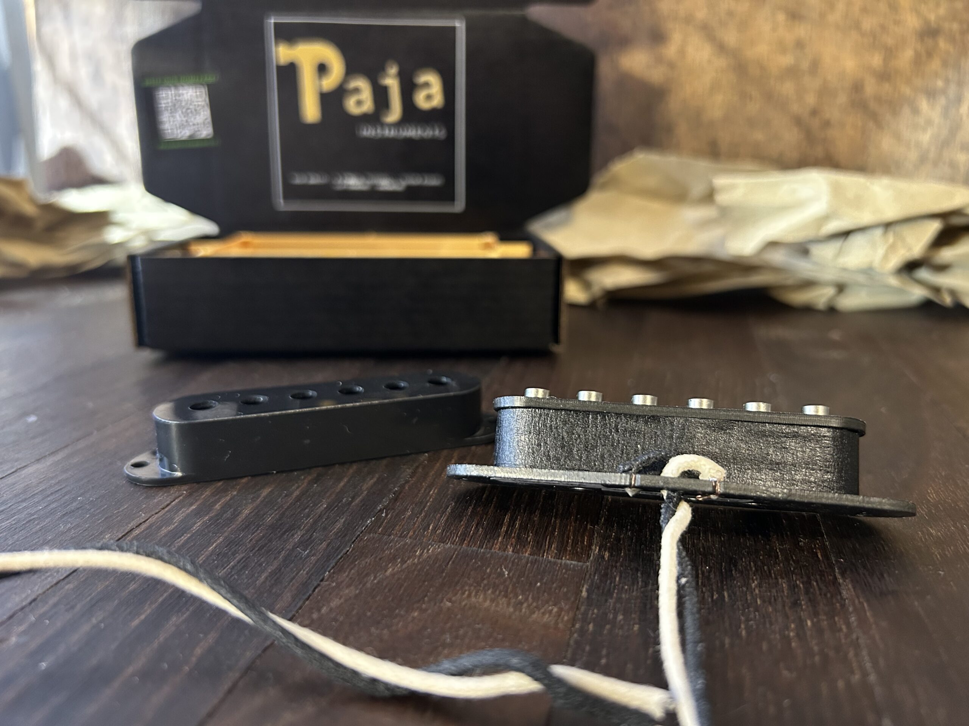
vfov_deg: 53.1
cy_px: 363
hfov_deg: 67.3
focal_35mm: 26
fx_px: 728
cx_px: 484
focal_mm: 5.7
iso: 500
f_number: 1.5
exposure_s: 1/25
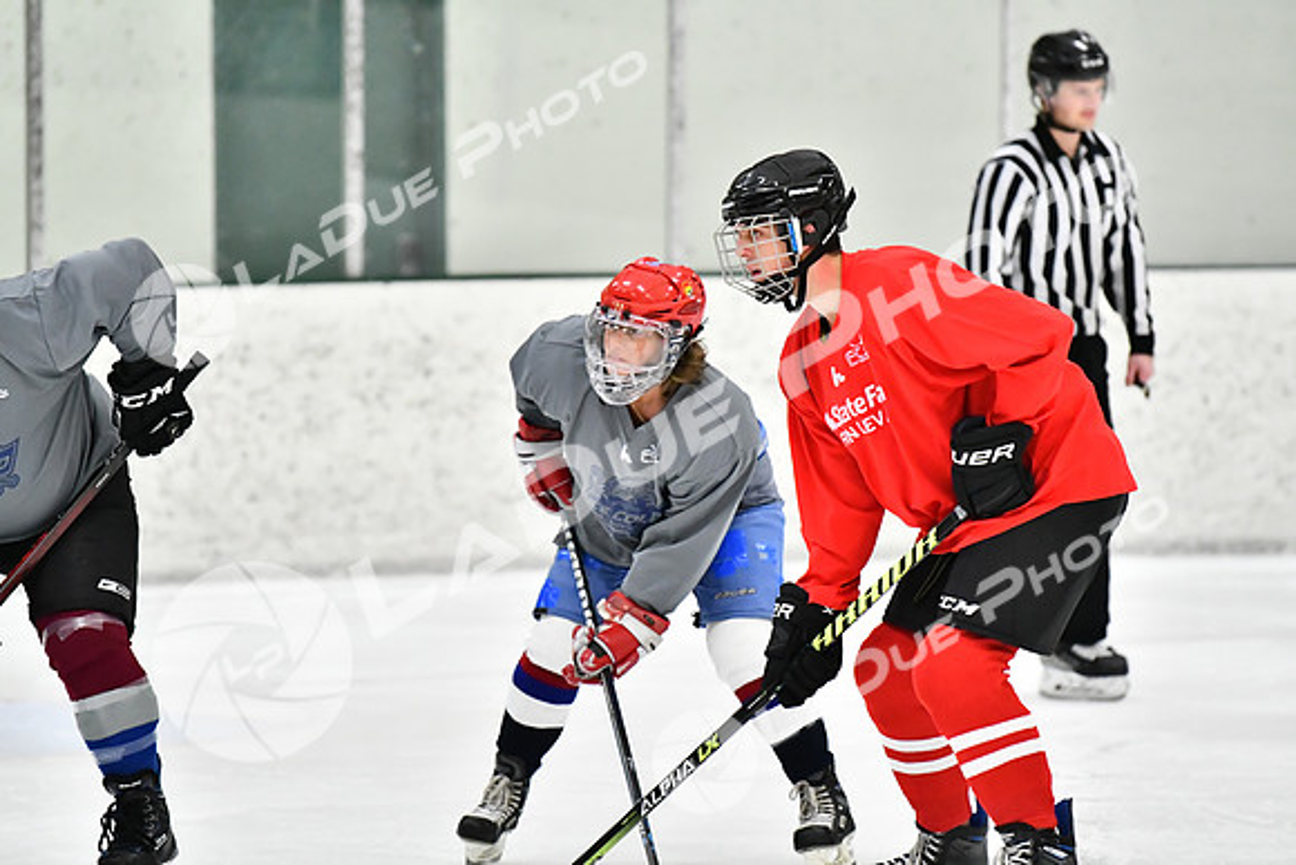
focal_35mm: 262
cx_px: 648
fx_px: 9452
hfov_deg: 7.8
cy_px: 432
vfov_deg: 5.2
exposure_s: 1/1250
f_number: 2.8
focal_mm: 175
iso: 5000
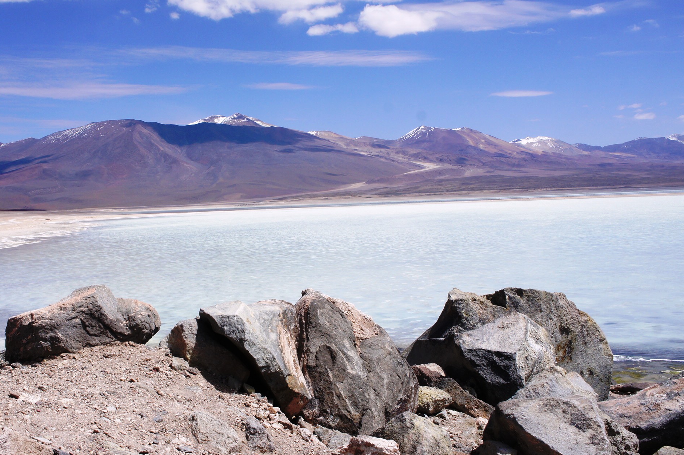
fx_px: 866
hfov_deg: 42.9
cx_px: 269
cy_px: 228
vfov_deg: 29.4
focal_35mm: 46
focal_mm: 25
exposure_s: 1/320
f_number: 11
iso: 200
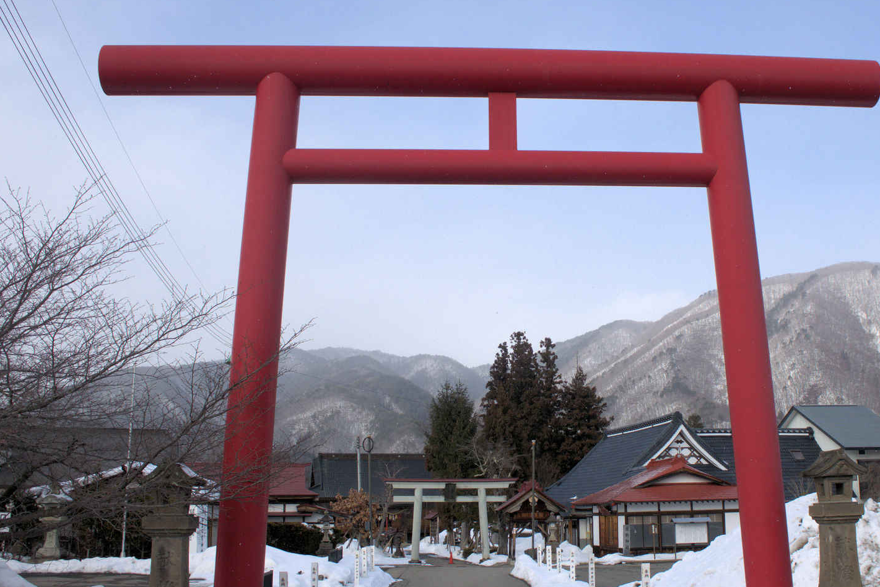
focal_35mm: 38
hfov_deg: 50.3
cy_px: 305
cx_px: 533
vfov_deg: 35.0
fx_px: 929
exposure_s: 1/800
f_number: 5
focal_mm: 10
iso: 160
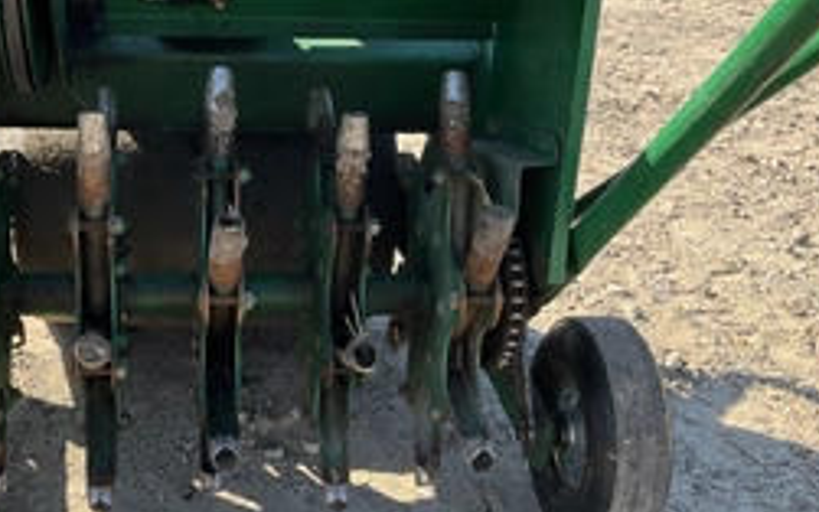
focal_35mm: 49
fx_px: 1094
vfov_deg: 26.2
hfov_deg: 40.3
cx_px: 241
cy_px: 329
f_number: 1.8
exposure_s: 1/486
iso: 25
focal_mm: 3
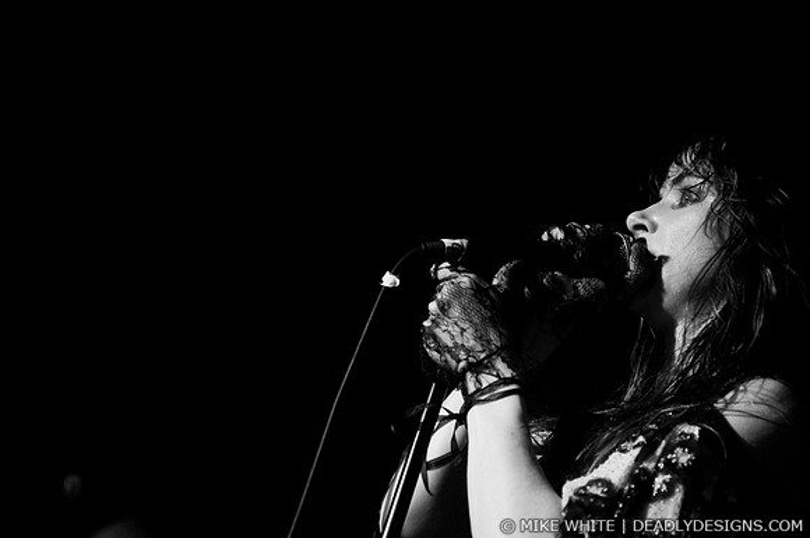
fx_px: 2359
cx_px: 405
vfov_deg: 13.0
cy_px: 269
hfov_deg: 19.5
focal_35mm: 105
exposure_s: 1/50
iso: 1000
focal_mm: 70
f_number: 2.8
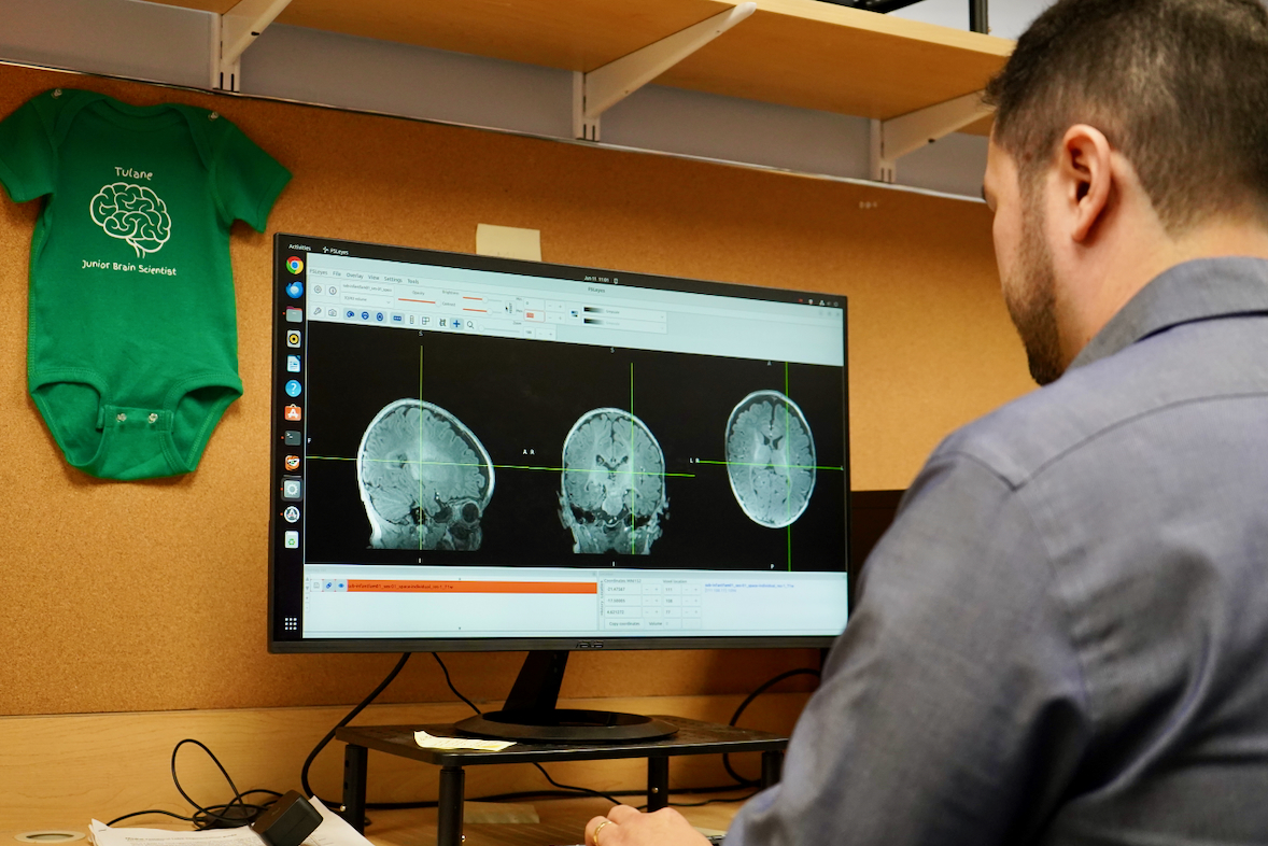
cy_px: 445
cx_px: 611
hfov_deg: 39.6
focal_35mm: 50
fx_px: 1761
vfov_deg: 27.0
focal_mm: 46
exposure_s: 1/160
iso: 4000
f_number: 4.5
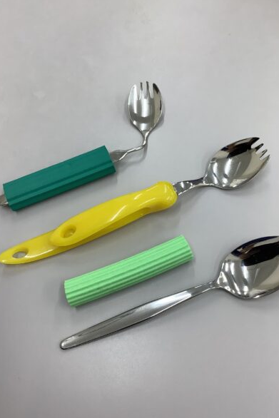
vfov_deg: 57.2
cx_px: 151
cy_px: 211
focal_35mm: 33
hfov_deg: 40.0
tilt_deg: -64.9
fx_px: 383
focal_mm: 3.3
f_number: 2.4
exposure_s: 1/60
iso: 64
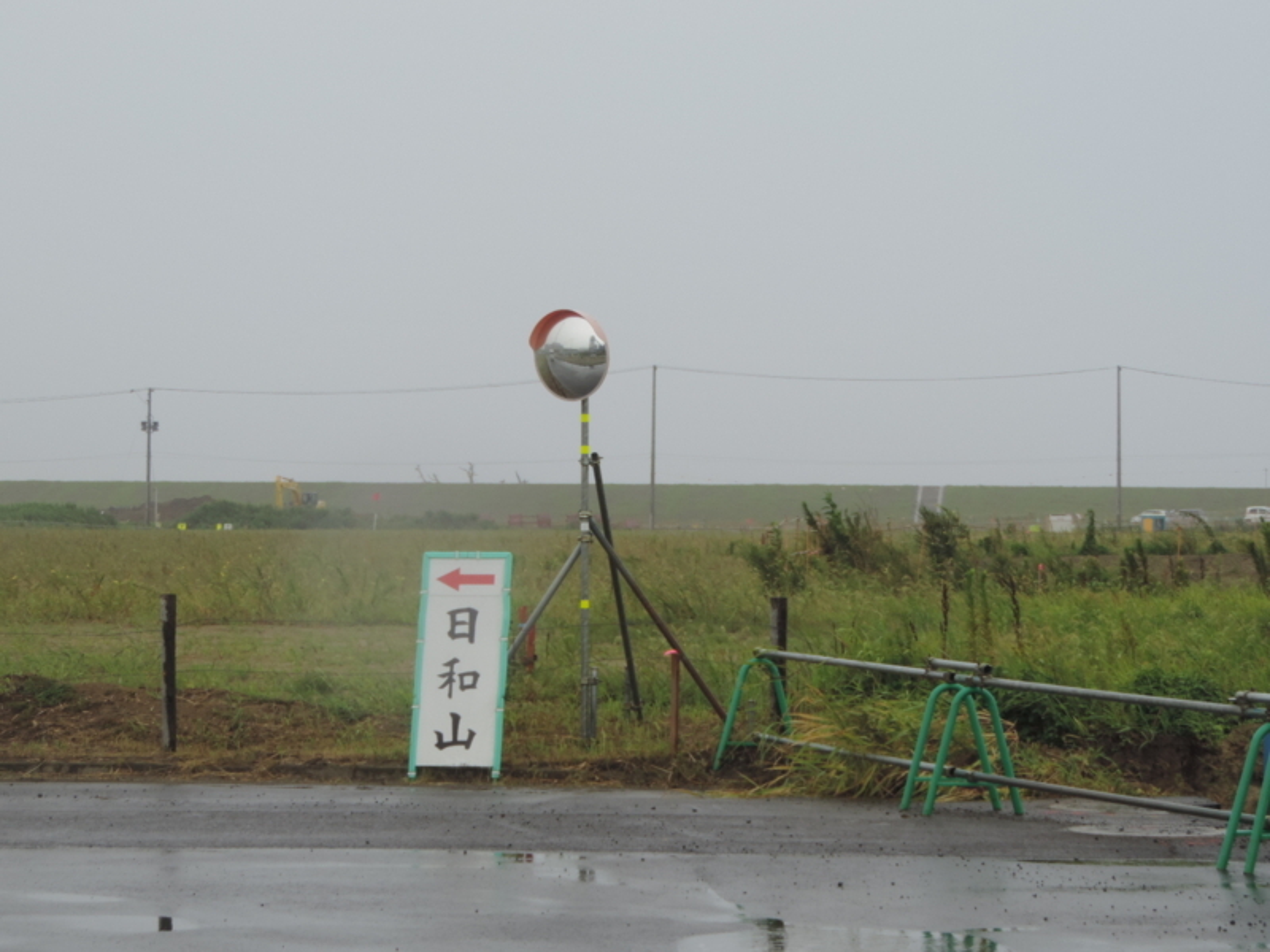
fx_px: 4403
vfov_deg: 12.3
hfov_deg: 16.4
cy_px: 476
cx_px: 635
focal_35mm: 120
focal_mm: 21.4
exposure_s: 1/320
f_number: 4.2
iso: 80
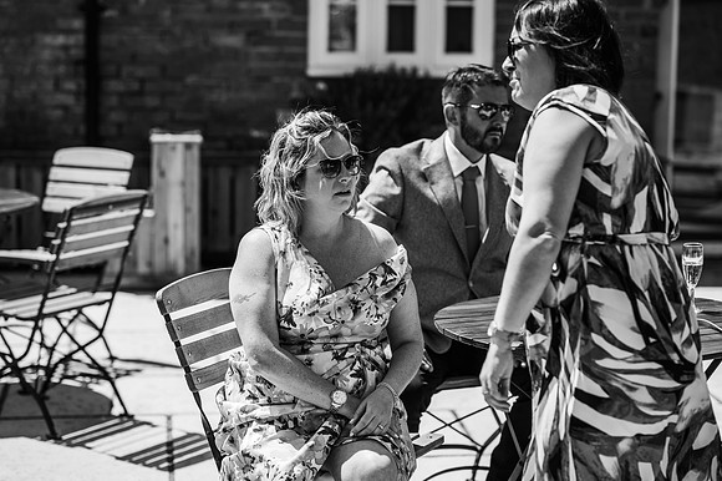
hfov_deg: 23.9
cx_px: 361
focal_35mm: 85
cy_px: 240
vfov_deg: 16.1
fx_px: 1704
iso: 100
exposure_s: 1/2000
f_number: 2.8
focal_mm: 85
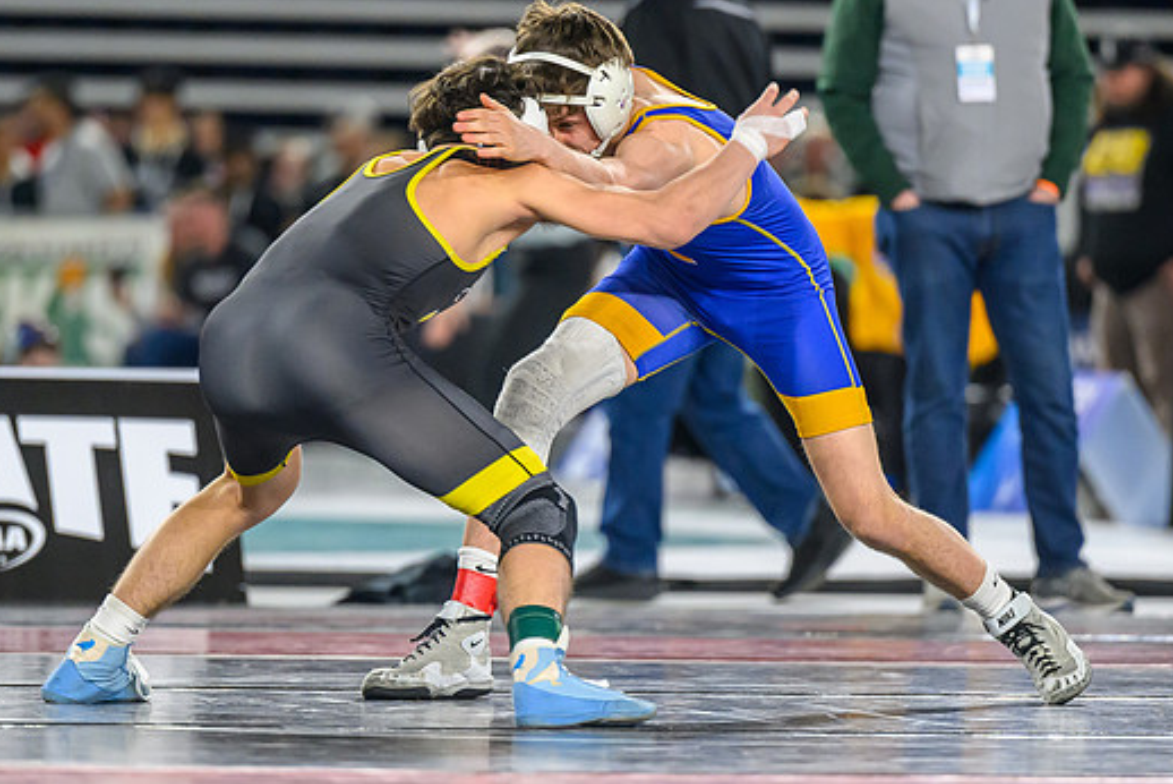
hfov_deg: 5.9
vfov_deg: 4.0
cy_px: 409
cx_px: 616
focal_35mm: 348
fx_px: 11345
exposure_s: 1/800
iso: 2500
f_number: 2.8
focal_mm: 200
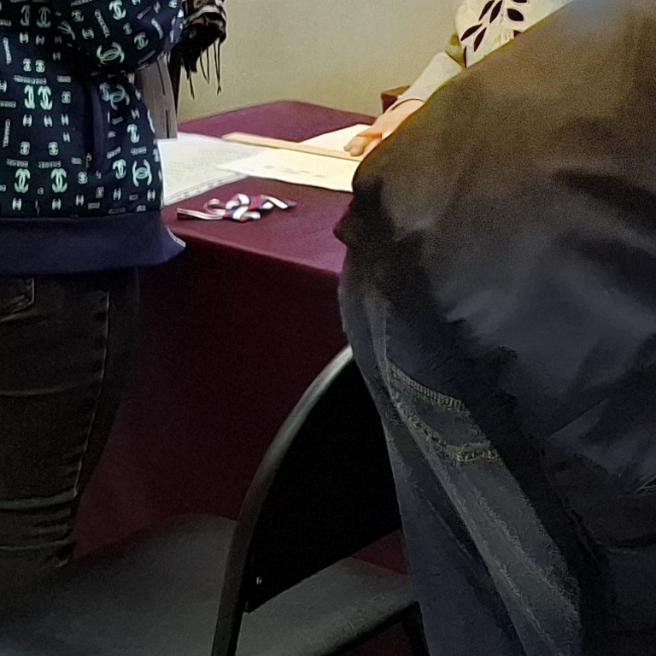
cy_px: 162
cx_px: 724
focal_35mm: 108
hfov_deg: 15.7
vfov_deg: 16.0
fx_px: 2316
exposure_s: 1/100
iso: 250
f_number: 1.8
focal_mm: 5.54
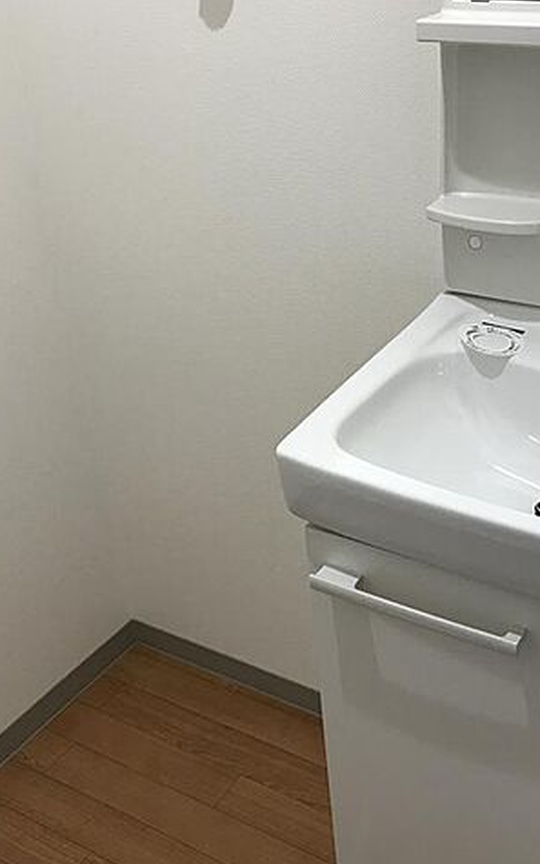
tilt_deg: -28.6
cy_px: 433
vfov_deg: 49.3
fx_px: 942
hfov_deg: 31.6
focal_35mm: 40
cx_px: 385
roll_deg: +2.2
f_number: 1.8
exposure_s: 1/30
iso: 40
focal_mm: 3.99
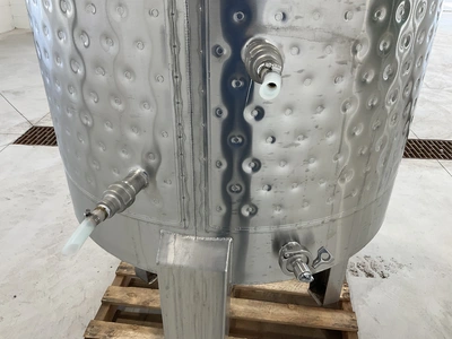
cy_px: 170
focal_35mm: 29
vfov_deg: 48.2
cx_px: 226
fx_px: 379
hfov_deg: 61.7
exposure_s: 1/122
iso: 50
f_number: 1.8
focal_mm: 3
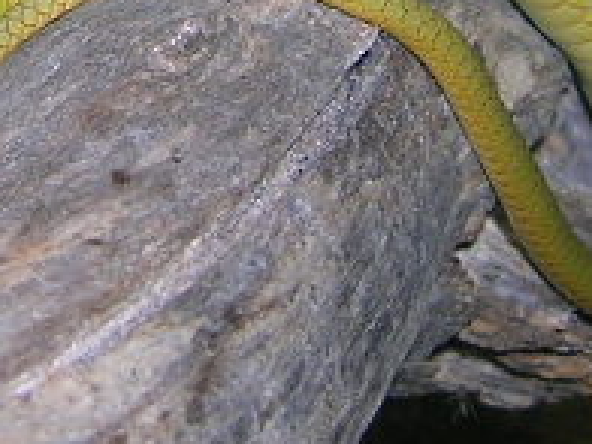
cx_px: 45
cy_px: -127
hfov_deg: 11.0
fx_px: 3044
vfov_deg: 8.2
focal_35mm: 178
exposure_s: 1/60.1
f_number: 2.9
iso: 50
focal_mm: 5.7
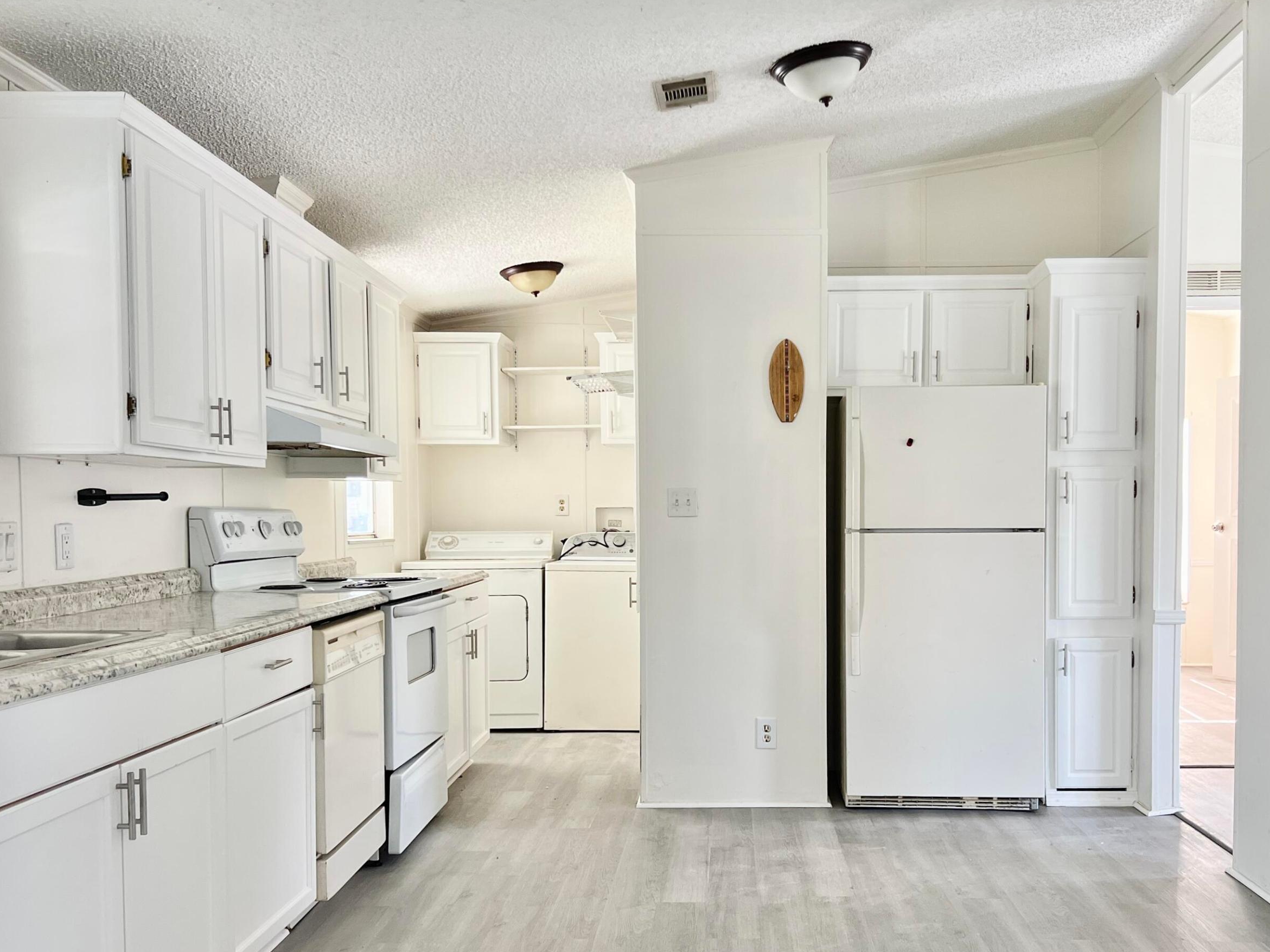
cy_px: 536
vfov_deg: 44.1
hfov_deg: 56.6
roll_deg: +1.6
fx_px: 1174
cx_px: 727
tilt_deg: -2.2
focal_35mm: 32
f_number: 1.5
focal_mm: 5.7
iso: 125
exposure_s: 1/106
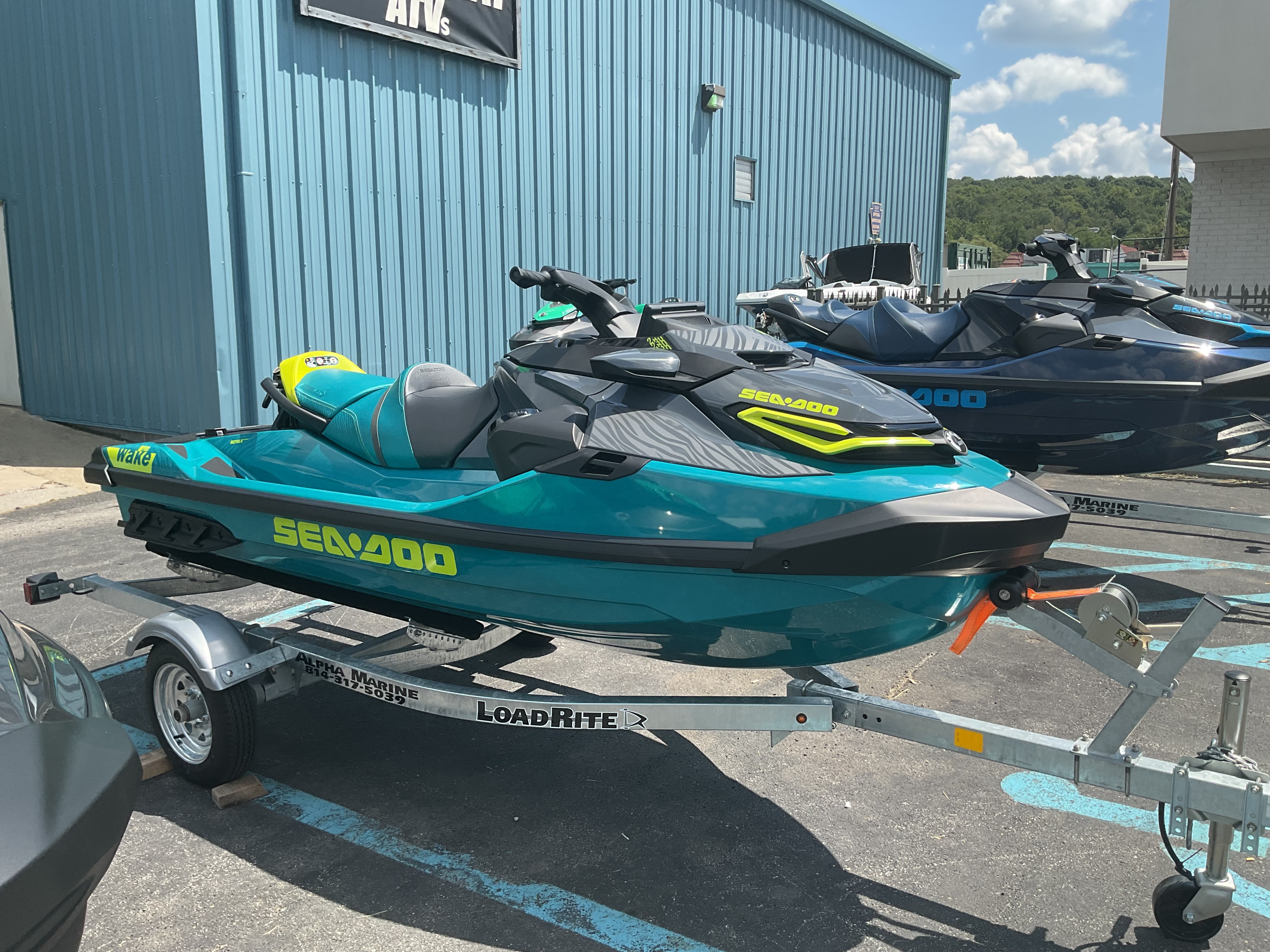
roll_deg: +0.1
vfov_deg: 48.2
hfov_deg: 61.7
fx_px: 1064
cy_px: 476
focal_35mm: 29
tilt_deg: -8.7
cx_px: 635
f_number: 1.8
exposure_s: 1/1098
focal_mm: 3
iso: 16
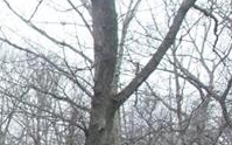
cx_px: -111
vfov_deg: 10.9
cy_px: 201
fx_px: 733
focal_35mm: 116
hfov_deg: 16.5
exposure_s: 1/45
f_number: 2.8
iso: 200
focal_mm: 6.3
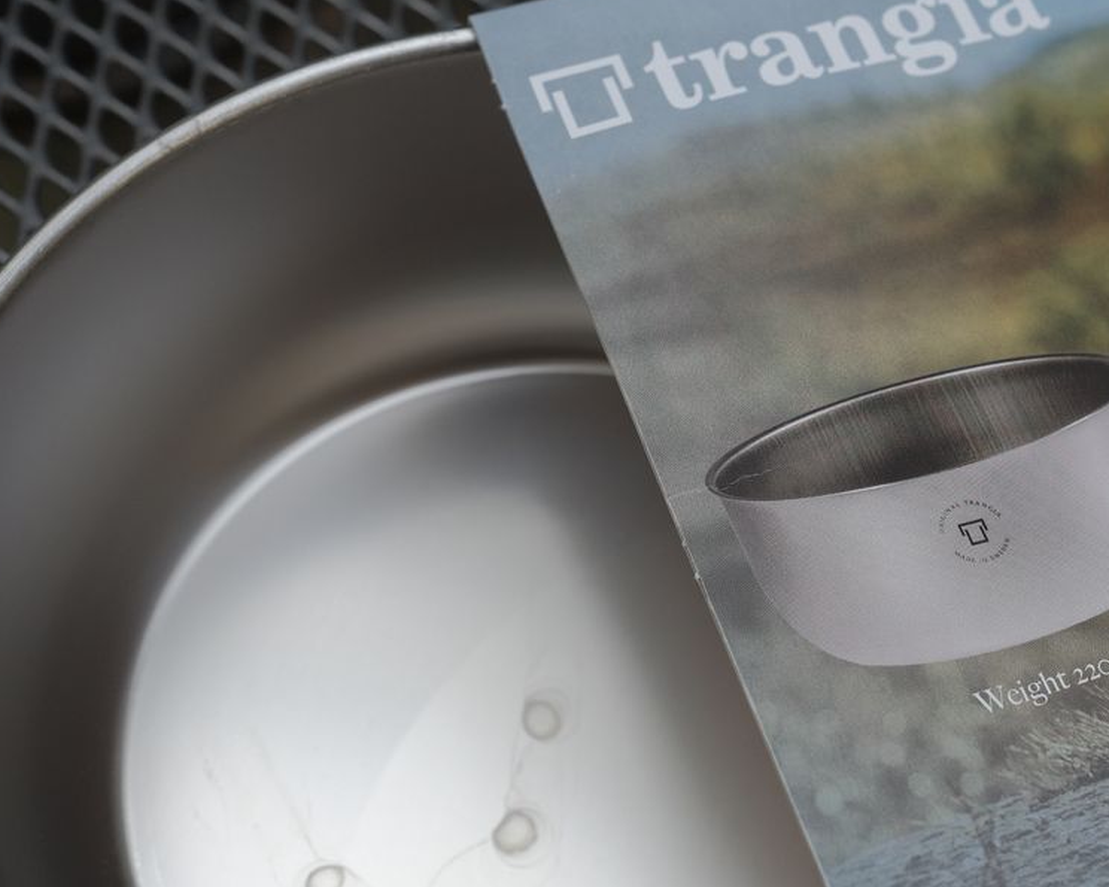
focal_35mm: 53
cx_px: 775
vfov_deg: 28.6
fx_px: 1739
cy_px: 461
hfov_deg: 34.9
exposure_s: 1/500
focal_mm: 23
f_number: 5.6
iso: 400
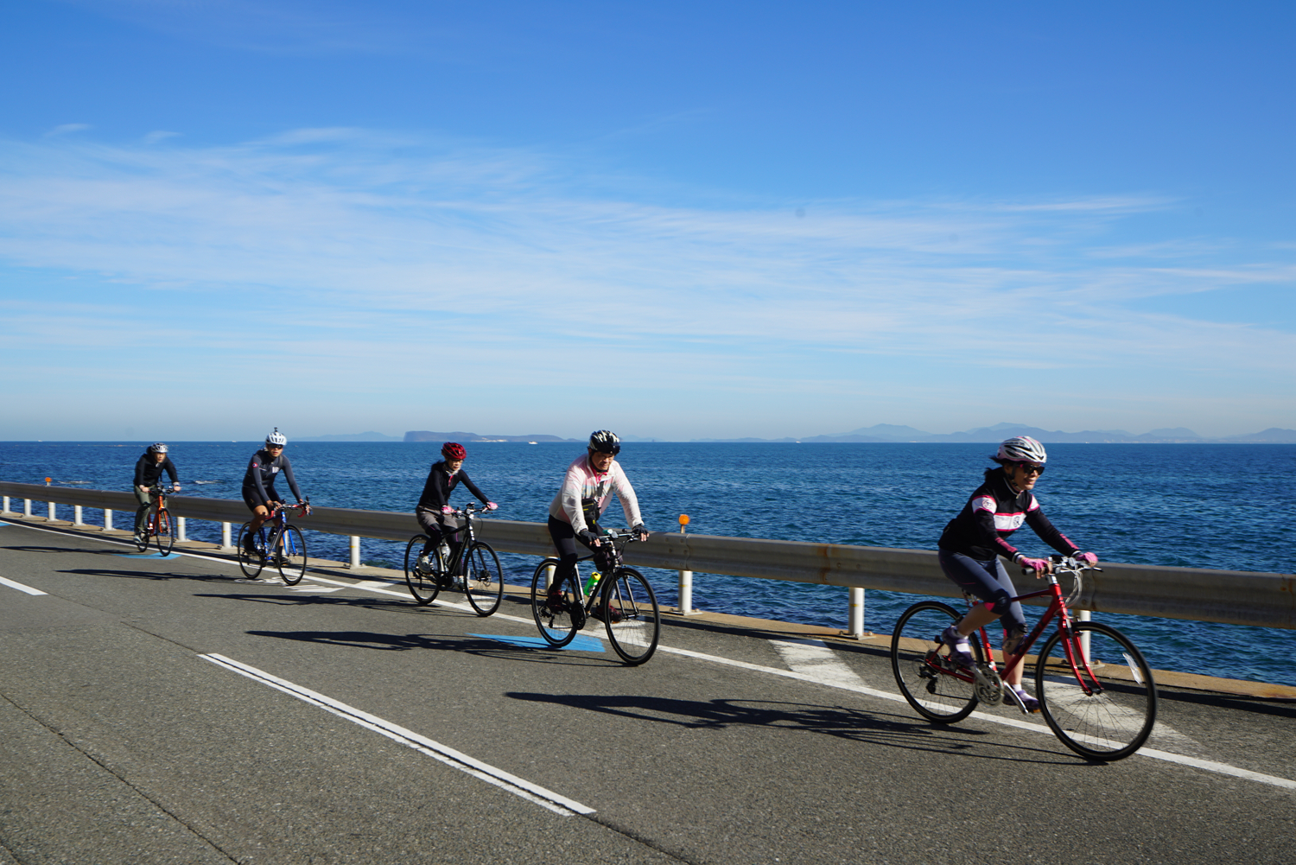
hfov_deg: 54.4
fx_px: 1260
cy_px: 432
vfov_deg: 37.9
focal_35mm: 35
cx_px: 648
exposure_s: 1/160
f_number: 10
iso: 100
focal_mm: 35
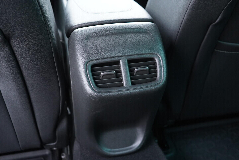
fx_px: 239
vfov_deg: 36.9
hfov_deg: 53.1
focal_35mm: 36
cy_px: 80
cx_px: 120
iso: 1250
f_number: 2.8
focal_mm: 24
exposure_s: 1/40
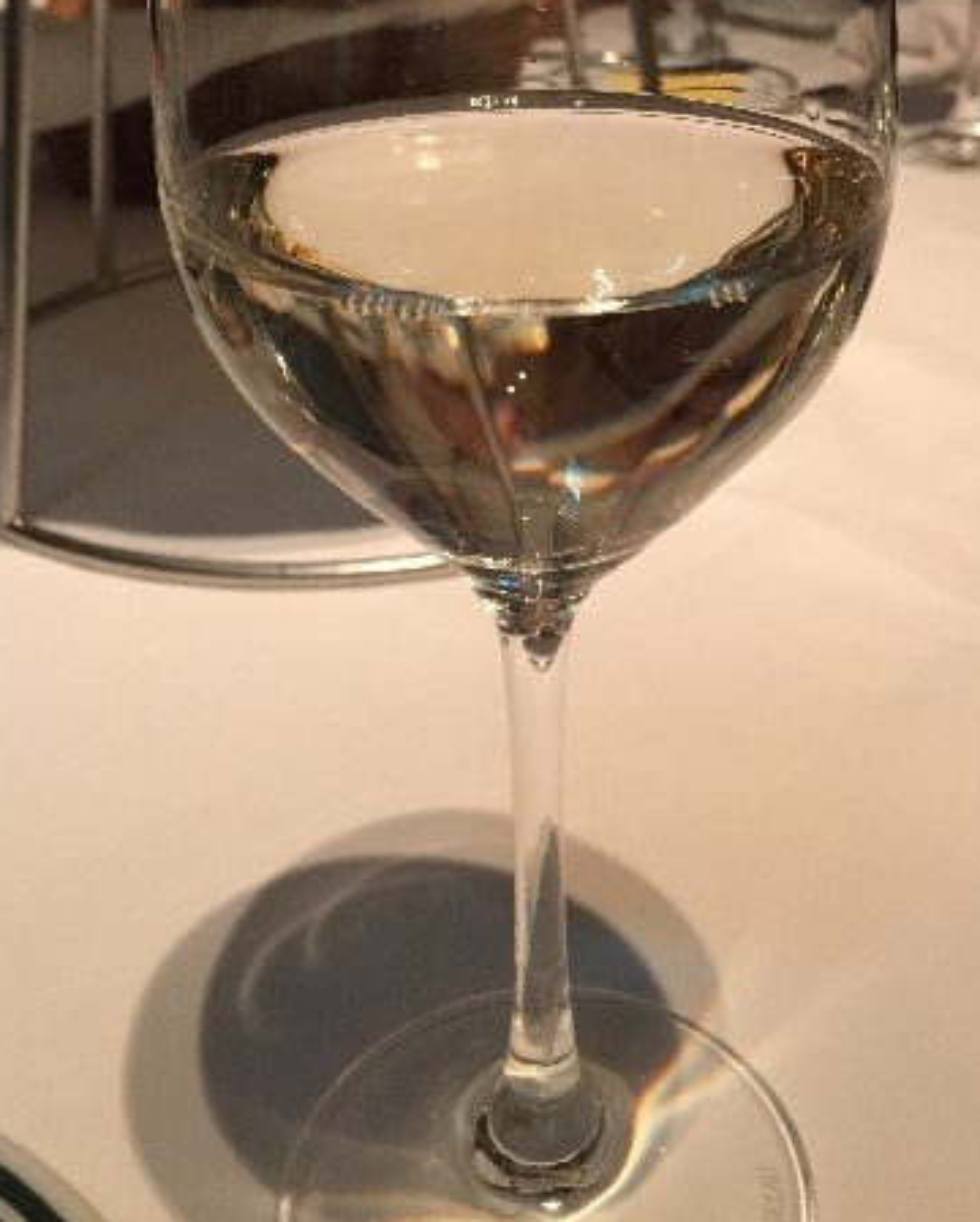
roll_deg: -0.4
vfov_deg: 42.8
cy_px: 350
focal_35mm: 42
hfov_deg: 35.5
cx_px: 607
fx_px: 1521
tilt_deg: -22.3
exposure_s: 1/10
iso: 100
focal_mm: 4.15
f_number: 2.2
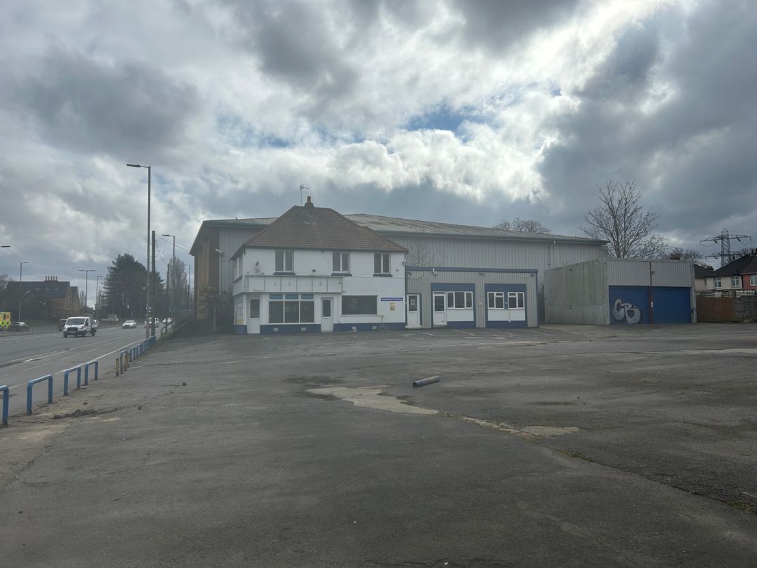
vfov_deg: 53.1
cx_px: 378
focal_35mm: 26
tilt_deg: +2.9
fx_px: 569
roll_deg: +1.7
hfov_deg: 67.3
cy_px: 284
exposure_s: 1/10309
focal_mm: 5.7
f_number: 1.5
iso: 50
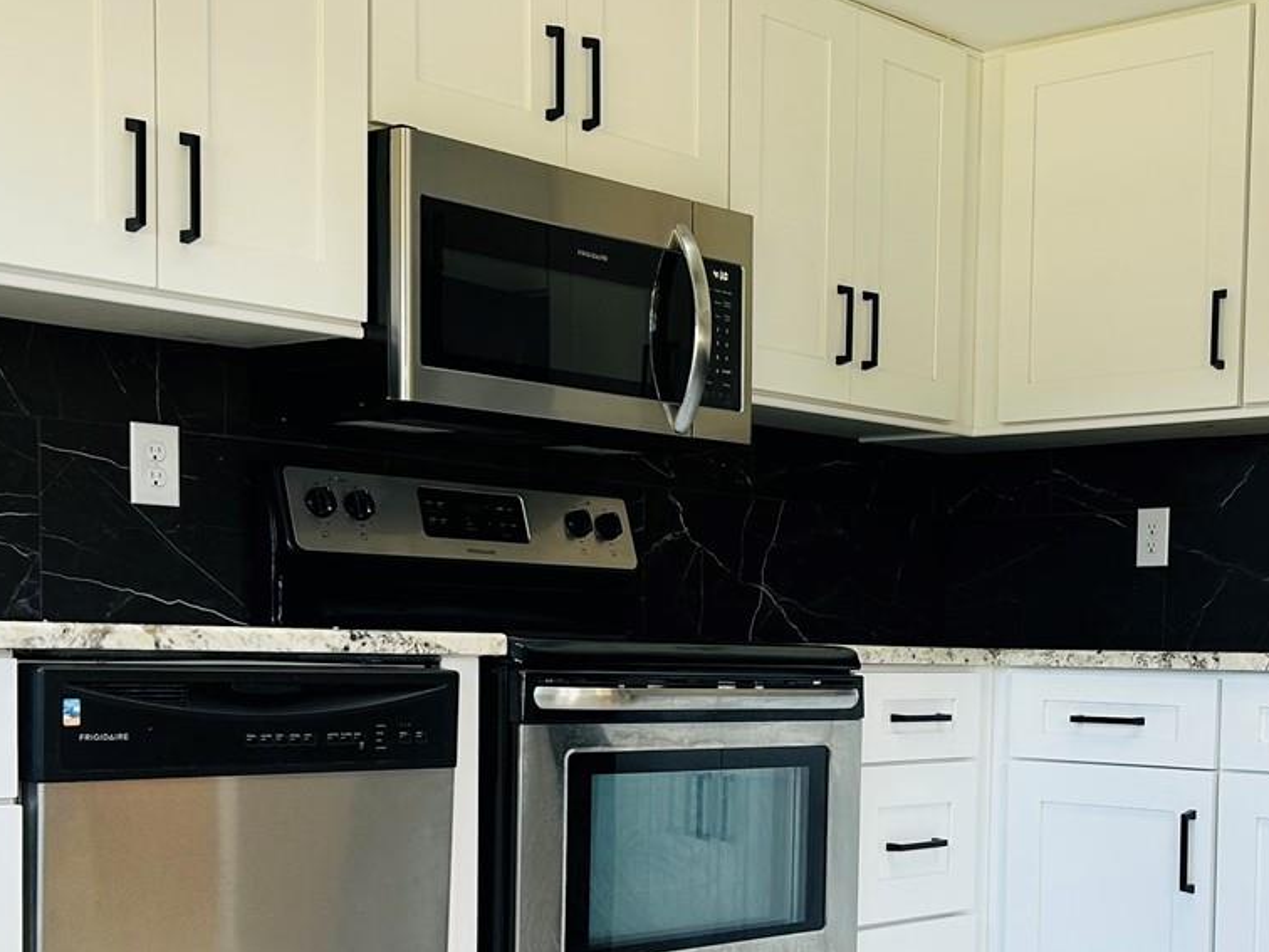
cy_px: 782
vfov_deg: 26.0
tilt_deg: -3.9
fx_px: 2016
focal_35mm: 55
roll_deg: -0.5
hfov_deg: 34.4
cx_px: 918
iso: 50
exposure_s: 1/120
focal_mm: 5.7
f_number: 1.5
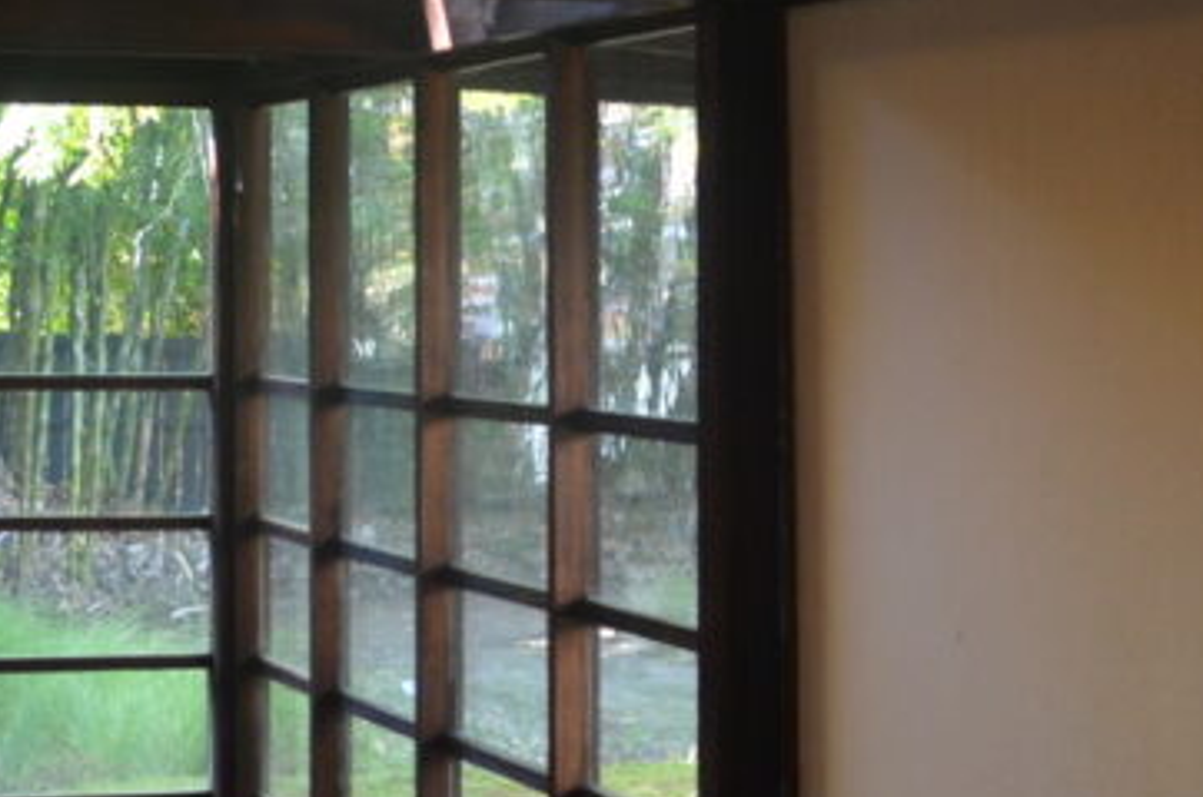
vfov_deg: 16.0
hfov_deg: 23.0
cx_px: 10
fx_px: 2835
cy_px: 450
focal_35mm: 85
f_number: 5.6
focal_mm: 18
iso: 640
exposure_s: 1/80
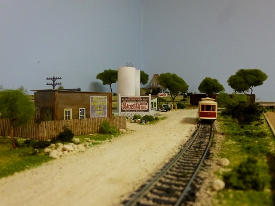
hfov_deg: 61.7
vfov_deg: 48.2
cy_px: 103
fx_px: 230
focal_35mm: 29
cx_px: 138
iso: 400
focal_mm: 5.2
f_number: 3.3
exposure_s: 1/15
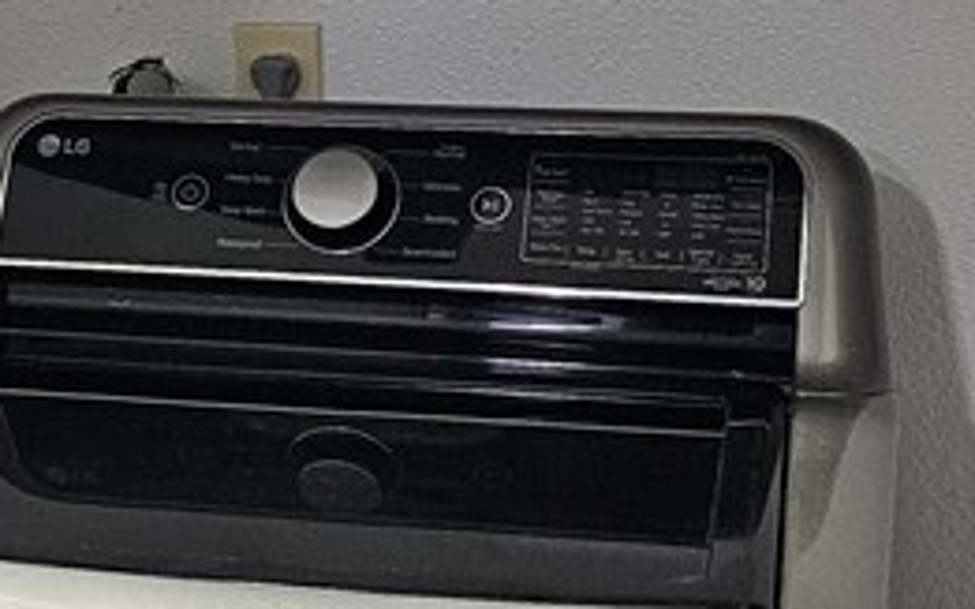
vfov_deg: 13.0
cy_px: 131
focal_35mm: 100
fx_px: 2657
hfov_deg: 20.3
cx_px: 78
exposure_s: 1/120
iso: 320
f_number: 1.8
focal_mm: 5
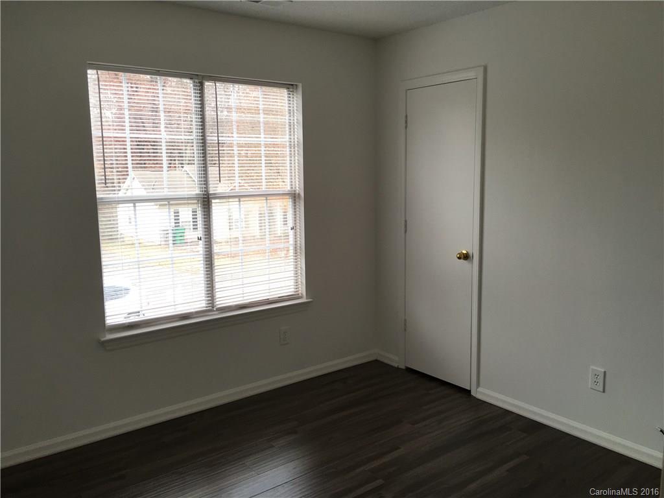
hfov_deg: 61.7
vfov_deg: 48.2
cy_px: 249
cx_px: 332
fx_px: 556
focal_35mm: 29
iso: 40
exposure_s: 1/120
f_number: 2.2
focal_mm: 4.15
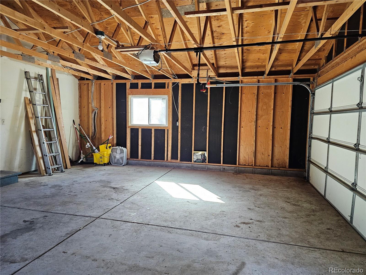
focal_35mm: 23
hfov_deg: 73.9
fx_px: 243
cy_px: 138
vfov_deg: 58.9
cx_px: 183
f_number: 1.7
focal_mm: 6.3
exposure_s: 1/120
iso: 640
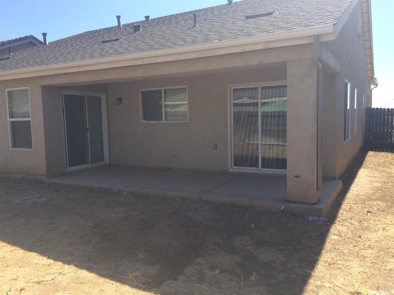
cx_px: 197
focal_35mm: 29
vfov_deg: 48.2
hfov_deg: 61.7
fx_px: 330
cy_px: 148
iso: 32
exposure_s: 1/1244
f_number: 2.2
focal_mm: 4.15
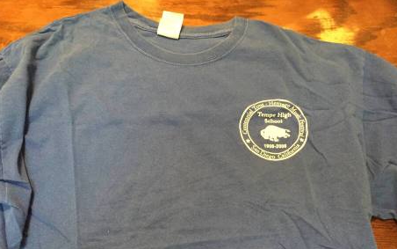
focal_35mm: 34
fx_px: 368
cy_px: 162
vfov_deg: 37.0
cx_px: 189
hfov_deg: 56.7
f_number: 2.2
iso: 320
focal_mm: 4.15
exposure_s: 1/15
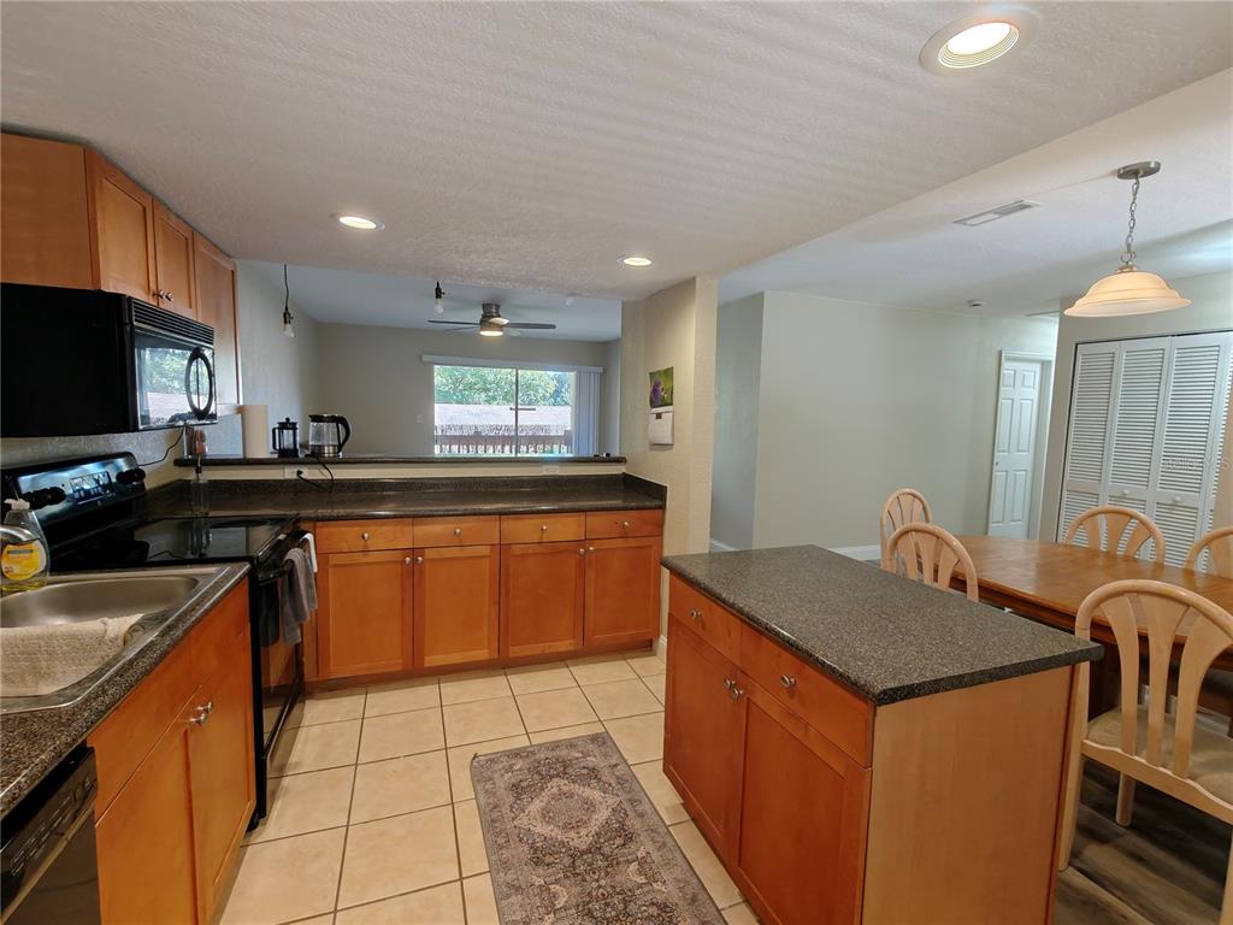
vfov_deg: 81.7
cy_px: 462
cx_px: 616
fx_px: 534
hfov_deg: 98.2
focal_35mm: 15
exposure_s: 1/120
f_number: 2
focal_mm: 2.3
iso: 640
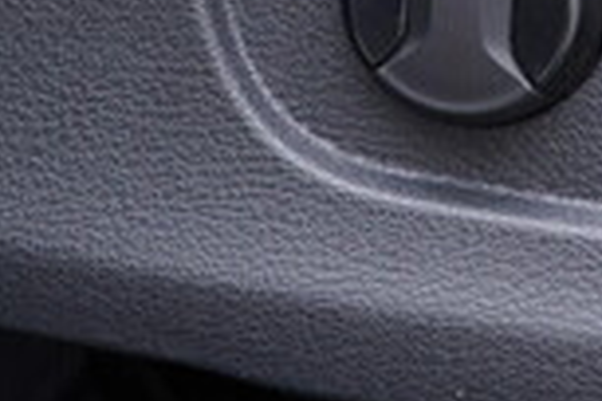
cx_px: 814
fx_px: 2157
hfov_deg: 15.1
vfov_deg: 10.5
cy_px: -2
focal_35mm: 129
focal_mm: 24
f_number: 2.8
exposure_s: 1/40
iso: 200
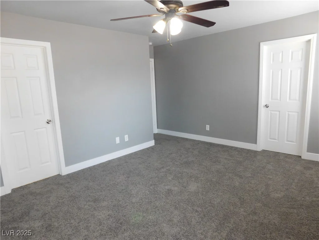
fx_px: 212
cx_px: 160
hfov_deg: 73.9
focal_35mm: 23
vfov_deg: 58.9
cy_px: 120
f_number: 3
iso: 320
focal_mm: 4
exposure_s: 1/30
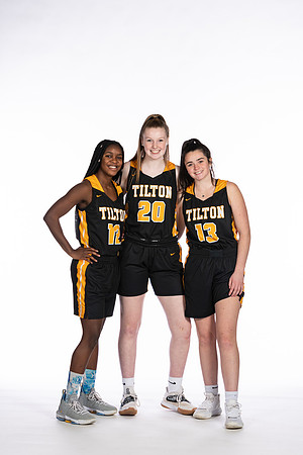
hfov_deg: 13.0
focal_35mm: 105
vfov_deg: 19.5
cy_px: 228
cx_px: 152
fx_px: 1326
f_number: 5.6
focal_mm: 70
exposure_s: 1/100
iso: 100
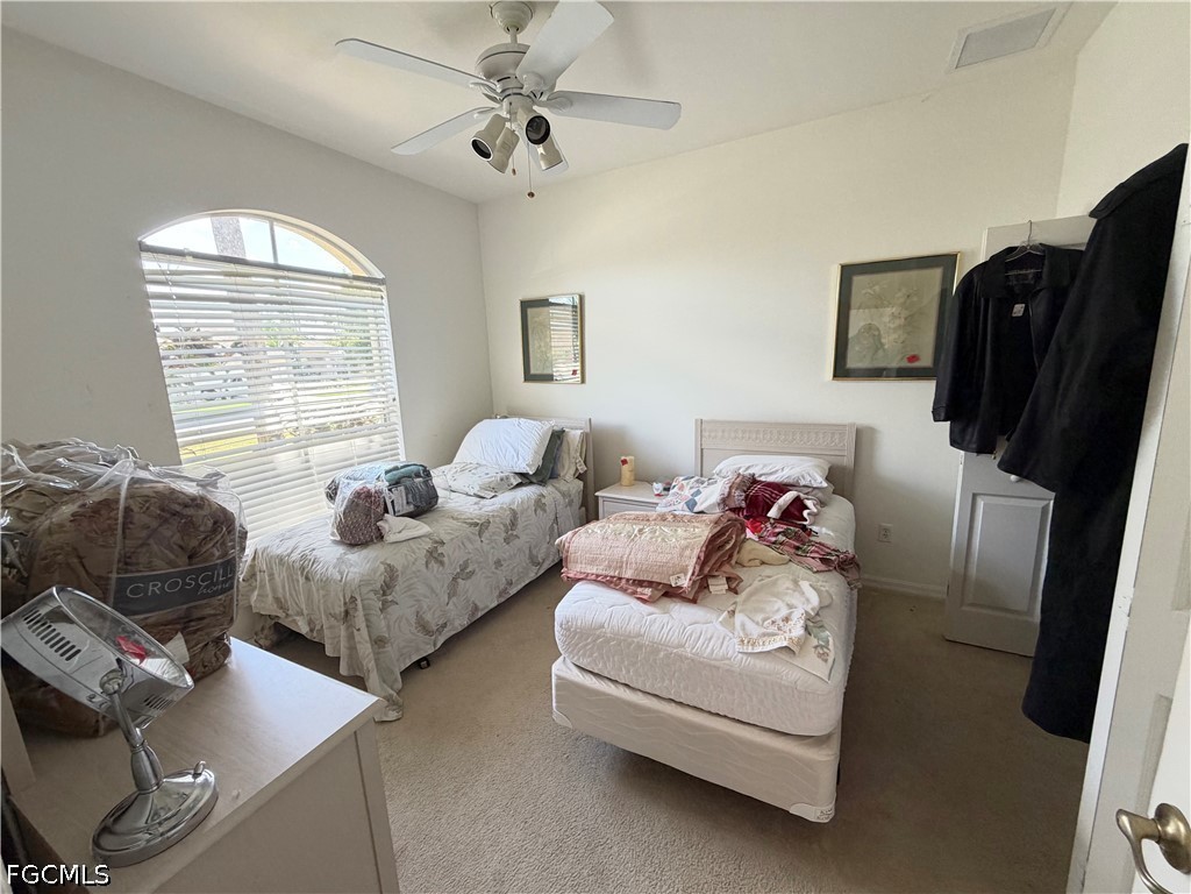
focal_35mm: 14
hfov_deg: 102.1
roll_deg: +2.9
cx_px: 596
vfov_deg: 85.7
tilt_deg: -10.4
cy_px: 447
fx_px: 482
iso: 200
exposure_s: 1/120
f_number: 2.2
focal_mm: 2.22
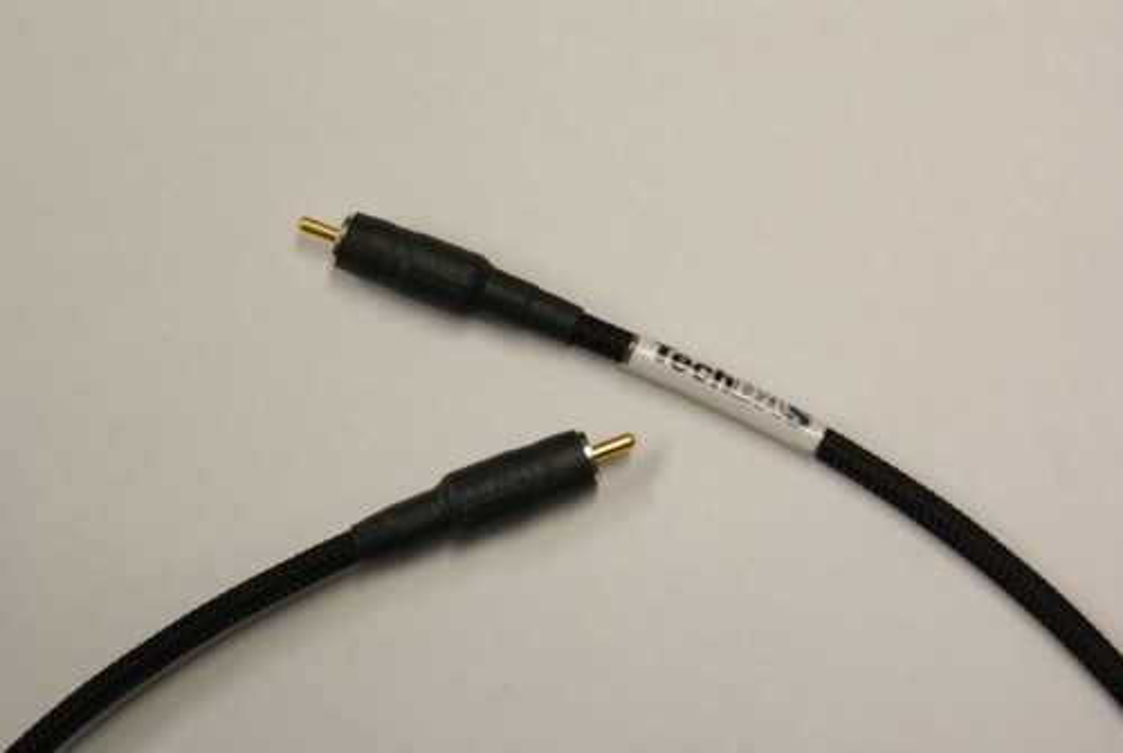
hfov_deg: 19.4
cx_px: 562
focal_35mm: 105
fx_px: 3280
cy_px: 376
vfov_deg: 13.1
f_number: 5.6
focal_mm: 70
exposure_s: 1/40
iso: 400
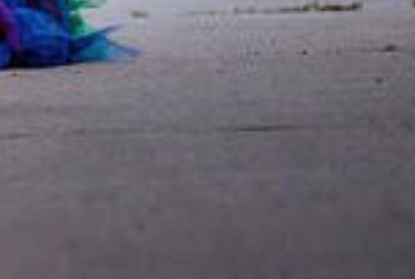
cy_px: -75
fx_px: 6260
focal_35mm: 542
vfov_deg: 2.5
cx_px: -323
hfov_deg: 3.8
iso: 400
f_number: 2.8
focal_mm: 74.4
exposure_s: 1/500
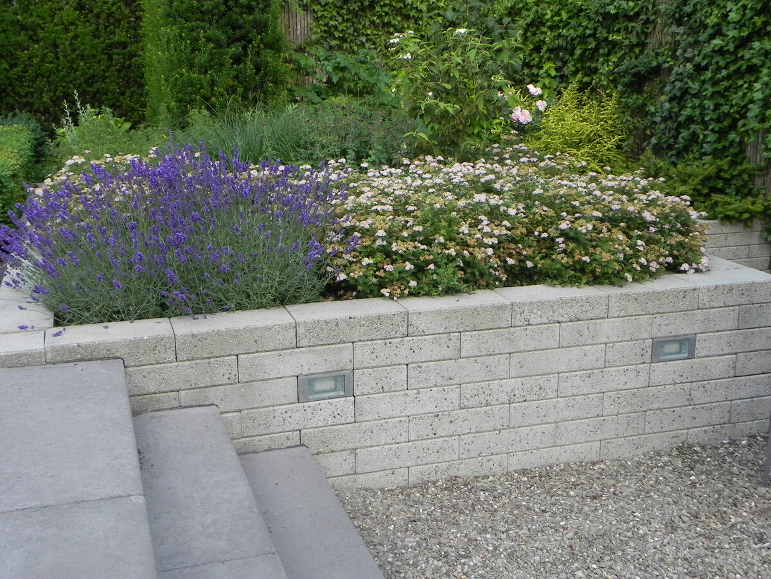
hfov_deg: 45.8
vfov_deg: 35.1
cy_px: 290
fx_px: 913
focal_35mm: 41
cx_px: 386
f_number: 4.5
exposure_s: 1/125
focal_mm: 7.3
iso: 160
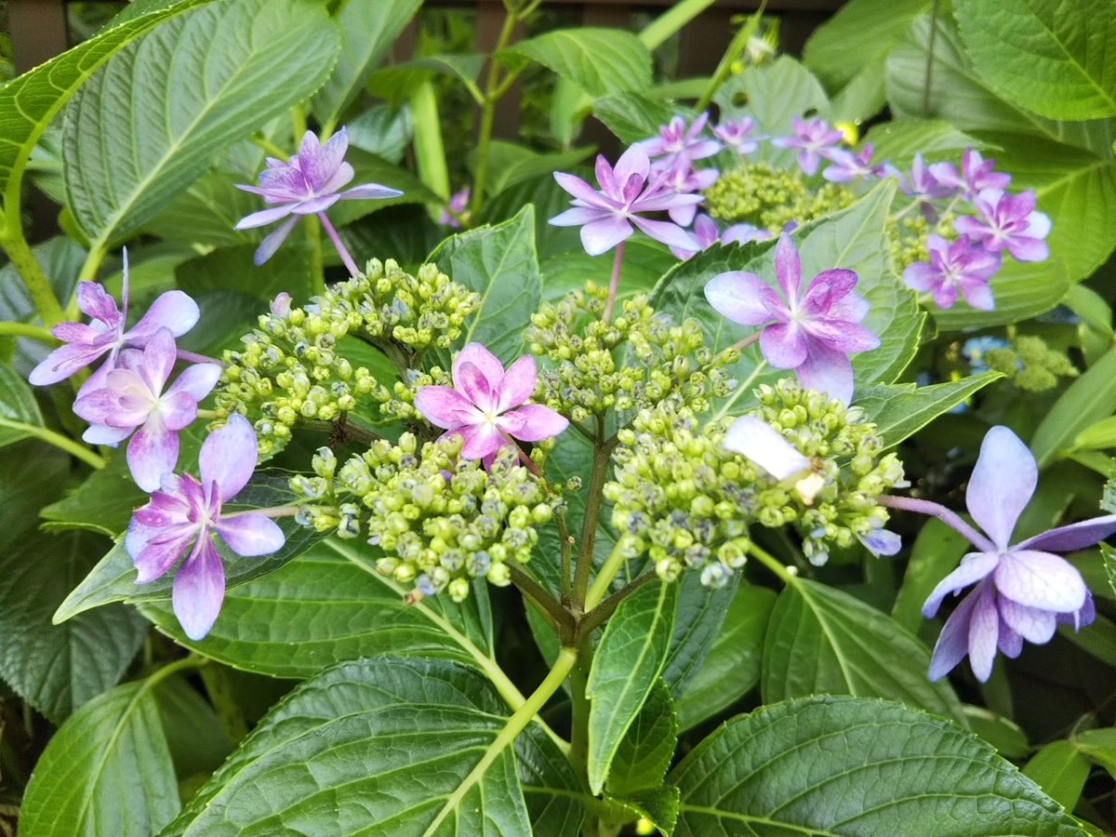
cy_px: 418
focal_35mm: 30
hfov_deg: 60.0
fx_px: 967
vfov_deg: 46.8
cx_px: 558
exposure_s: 1/120
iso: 50
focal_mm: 4
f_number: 2.2
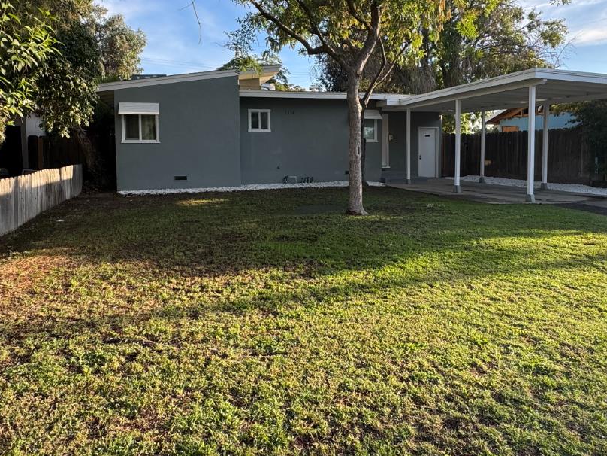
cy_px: 182
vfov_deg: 52.7
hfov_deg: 67.3
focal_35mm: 26
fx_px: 456
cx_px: 293
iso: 40
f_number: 2.2
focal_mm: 2.22
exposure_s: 1/265
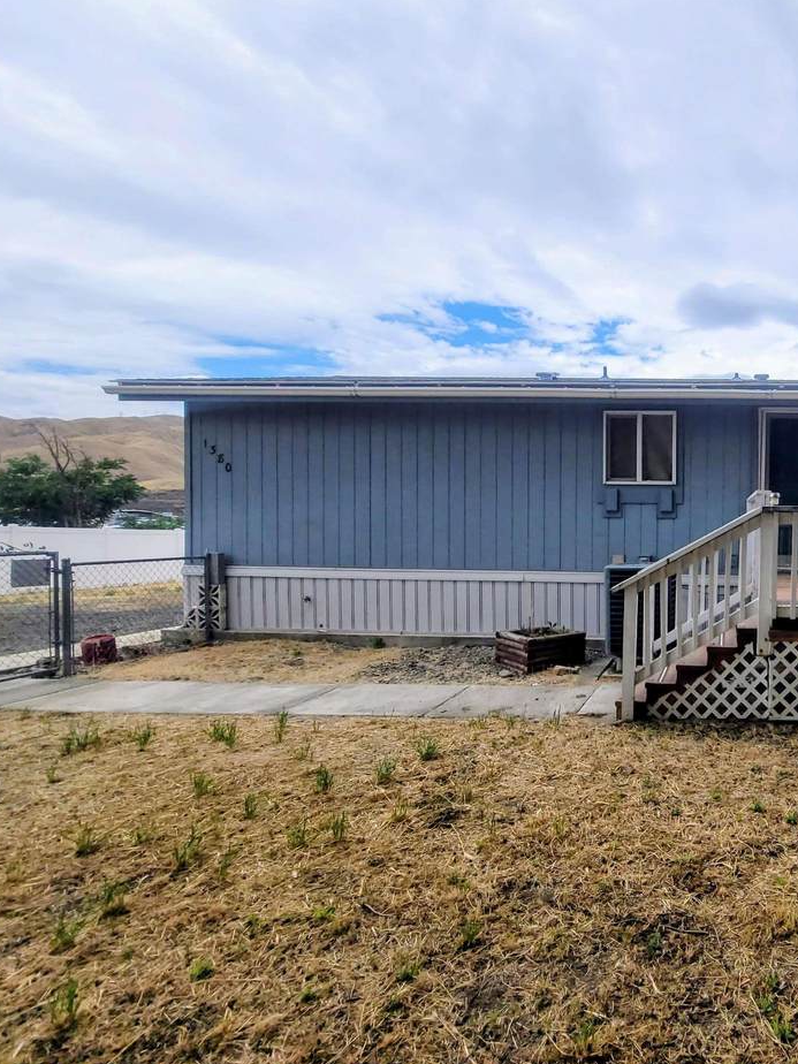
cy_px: 546
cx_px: 704
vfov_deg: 87.7
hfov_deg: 61.5
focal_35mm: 18
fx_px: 553
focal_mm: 2.2
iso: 64
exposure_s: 1/1889
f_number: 2.2
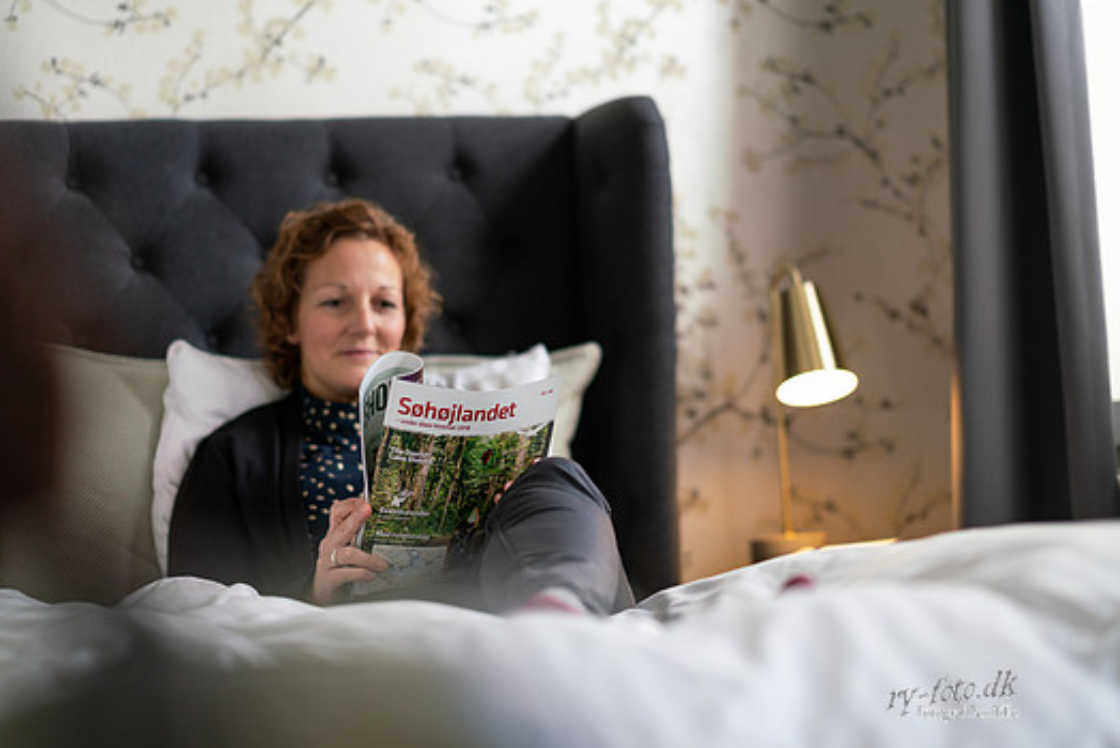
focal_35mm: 94
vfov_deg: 14.6
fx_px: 2926
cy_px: 388
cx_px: 543
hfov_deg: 21.7
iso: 400
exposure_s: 1/640
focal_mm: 85
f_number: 1.4
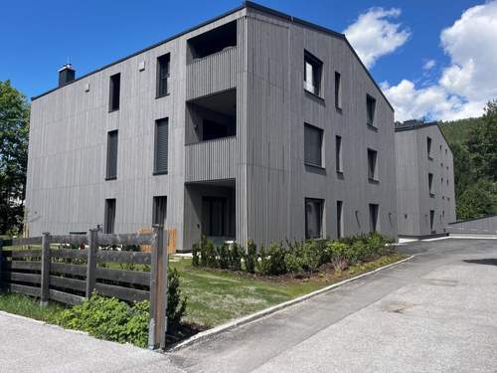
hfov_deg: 67.3
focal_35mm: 26
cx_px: 248
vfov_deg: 53.1
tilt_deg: +6.1
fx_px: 373
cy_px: 186
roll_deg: +0.3
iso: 50
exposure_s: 1/2755
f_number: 1.6
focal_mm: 5.1
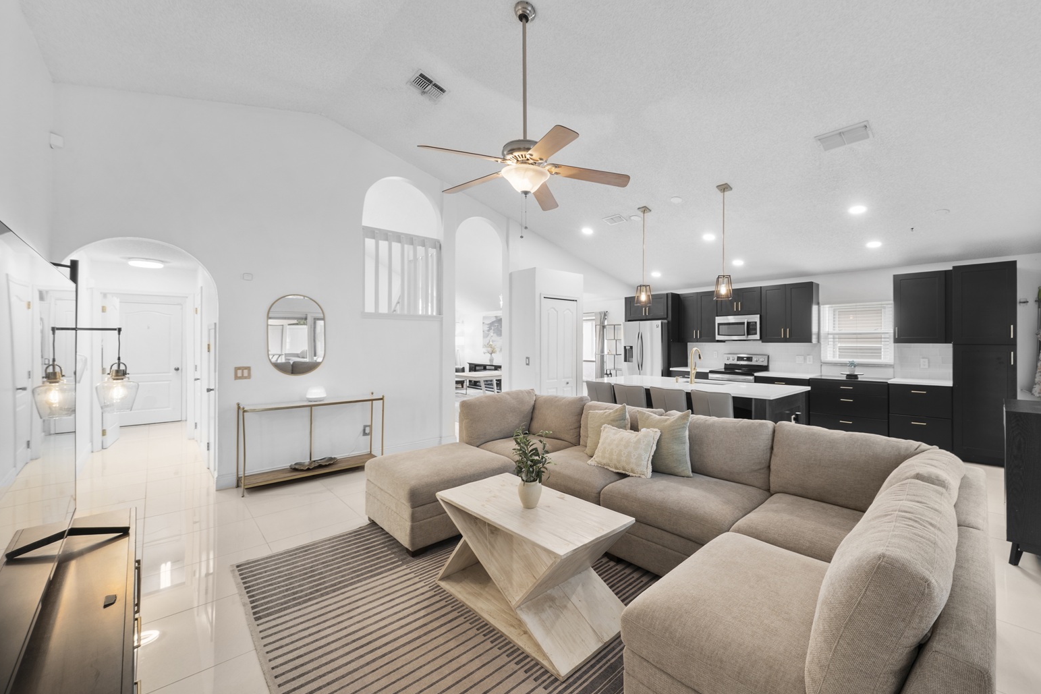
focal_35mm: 14
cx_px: 587
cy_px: 343
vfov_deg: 81.2
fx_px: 405
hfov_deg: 103.7
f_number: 9
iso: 100
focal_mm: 12
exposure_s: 3.2
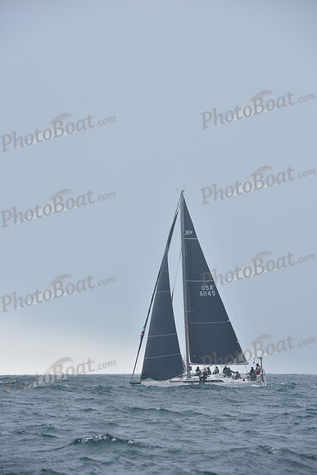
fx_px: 2046
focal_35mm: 155
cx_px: 158
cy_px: 238
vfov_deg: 13.2
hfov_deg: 8.9
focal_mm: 155
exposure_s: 1/800
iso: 320
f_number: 8
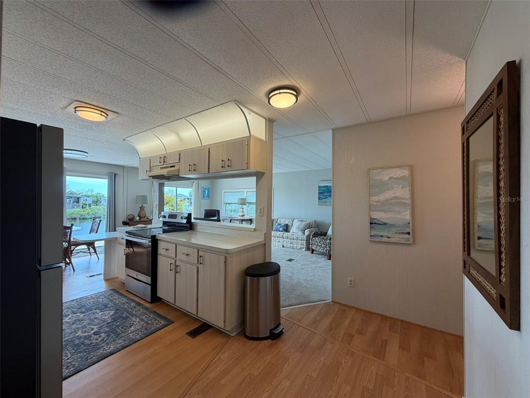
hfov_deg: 102.1
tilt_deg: +0.7
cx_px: 265
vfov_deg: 85.7
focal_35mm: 14
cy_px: 199
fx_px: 214
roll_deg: -0.5
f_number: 2.2
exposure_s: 1/120
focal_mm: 2.22
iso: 100
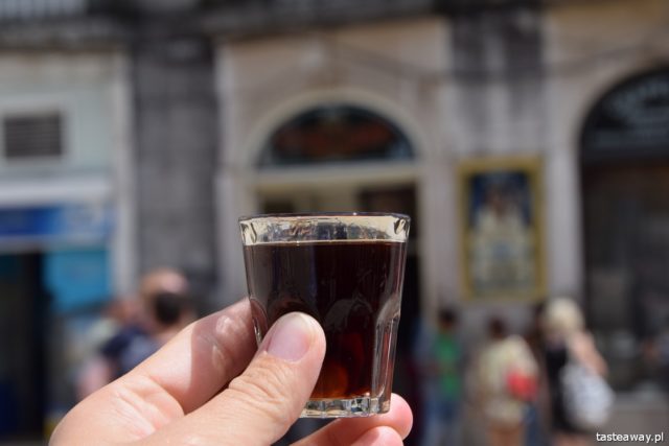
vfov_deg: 14.7
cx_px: 334
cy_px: 223
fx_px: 1729
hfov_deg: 21.9
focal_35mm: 93
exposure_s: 1/400
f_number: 10
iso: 200
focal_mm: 62
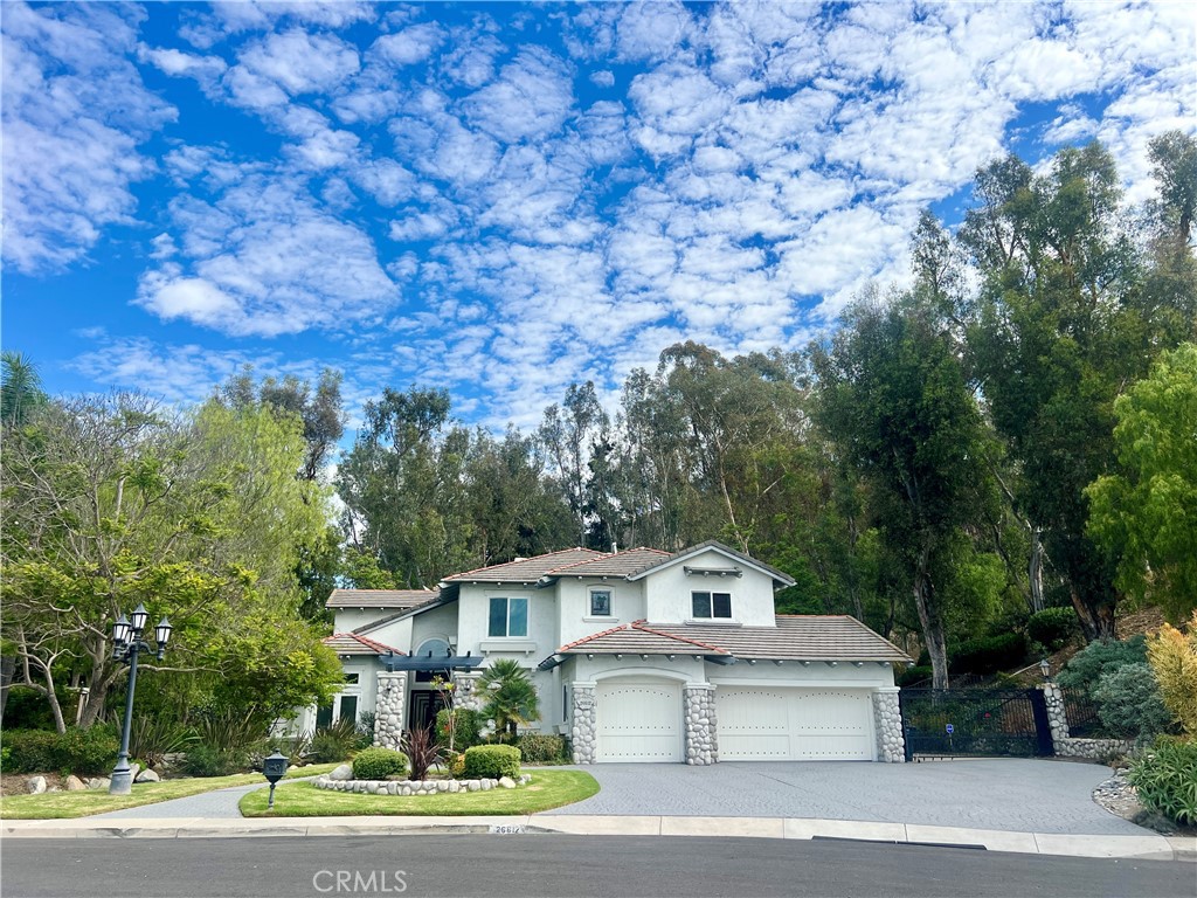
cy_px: 449
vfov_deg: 53.1
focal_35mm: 26
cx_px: 598
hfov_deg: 67.3
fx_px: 899
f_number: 1.5
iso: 50
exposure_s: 1/3704
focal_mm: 5.7
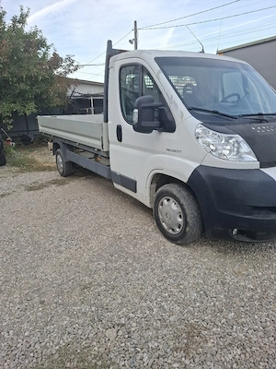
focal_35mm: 23
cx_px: 138
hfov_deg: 58.9
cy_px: 184
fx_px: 245
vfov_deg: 73.9
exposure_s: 1/625
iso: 50
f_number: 1.8
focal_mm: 5.54
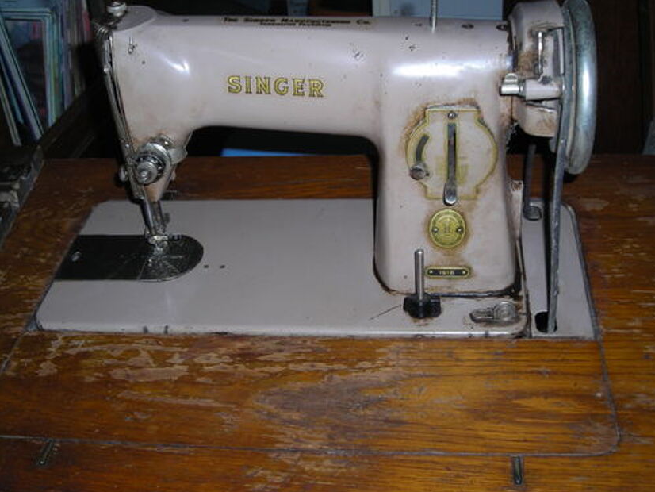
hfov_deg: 41.2
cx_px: 331
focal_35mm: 46
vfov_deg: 31.5
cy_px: 233
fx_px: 871
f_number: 3.2
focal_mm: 6.3
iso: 50
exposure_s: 1/60
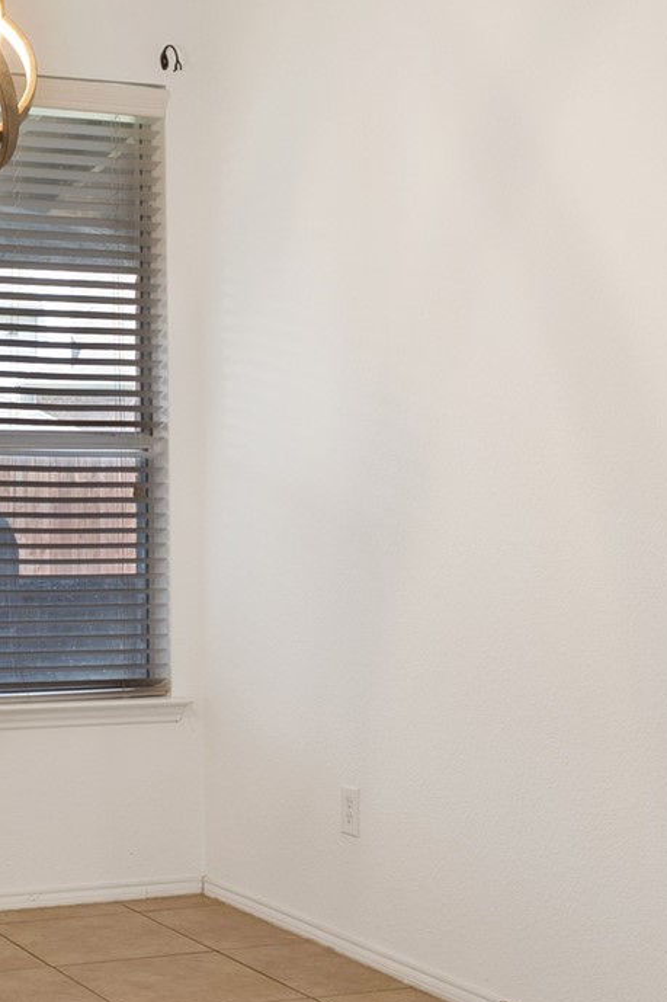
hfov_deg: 20.3
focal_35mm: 63
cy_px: 562
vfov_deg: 31.9
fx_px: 1752
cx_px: -110
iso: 100
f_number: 9
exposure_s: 1/25
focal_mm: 20
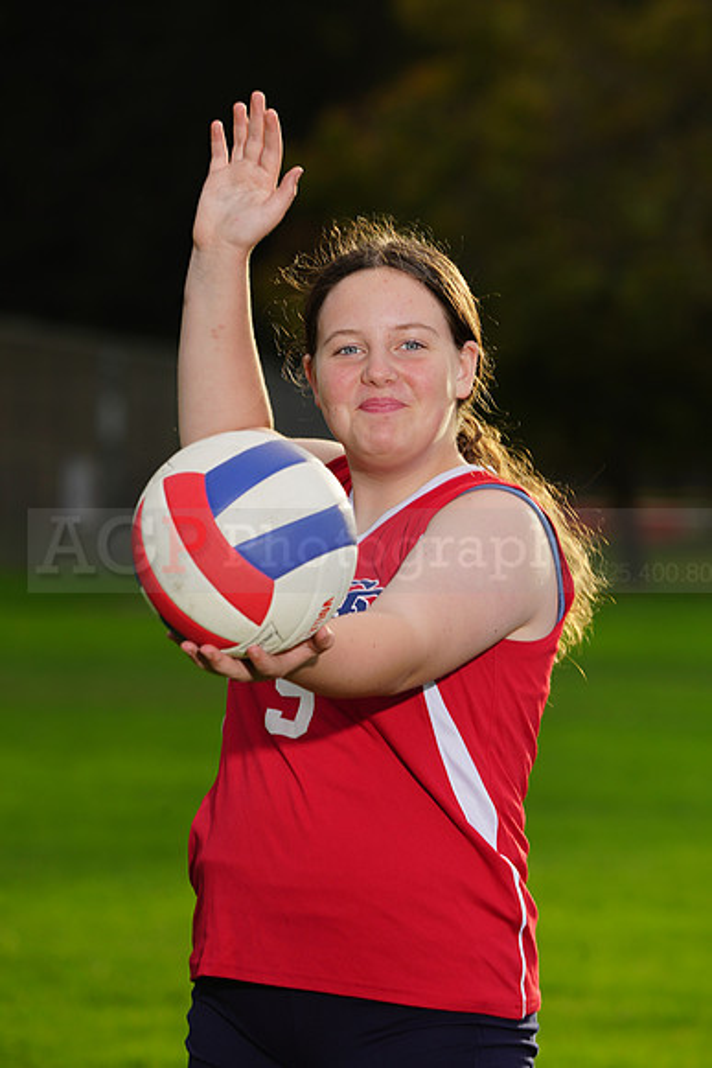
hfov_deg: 4.8
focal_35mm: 285
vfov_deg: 7.2
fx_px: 8449
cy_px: 534
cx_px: 356
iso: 160
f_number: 9
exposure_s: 1/250
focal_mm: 285
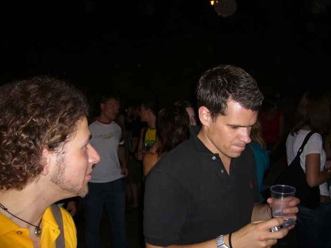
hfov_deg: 52.6
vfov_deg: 40.7
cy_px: 124
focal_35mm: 35
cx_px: 166
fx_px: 335
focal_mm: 5.8
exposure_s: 1/60
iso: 100
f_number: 2.8
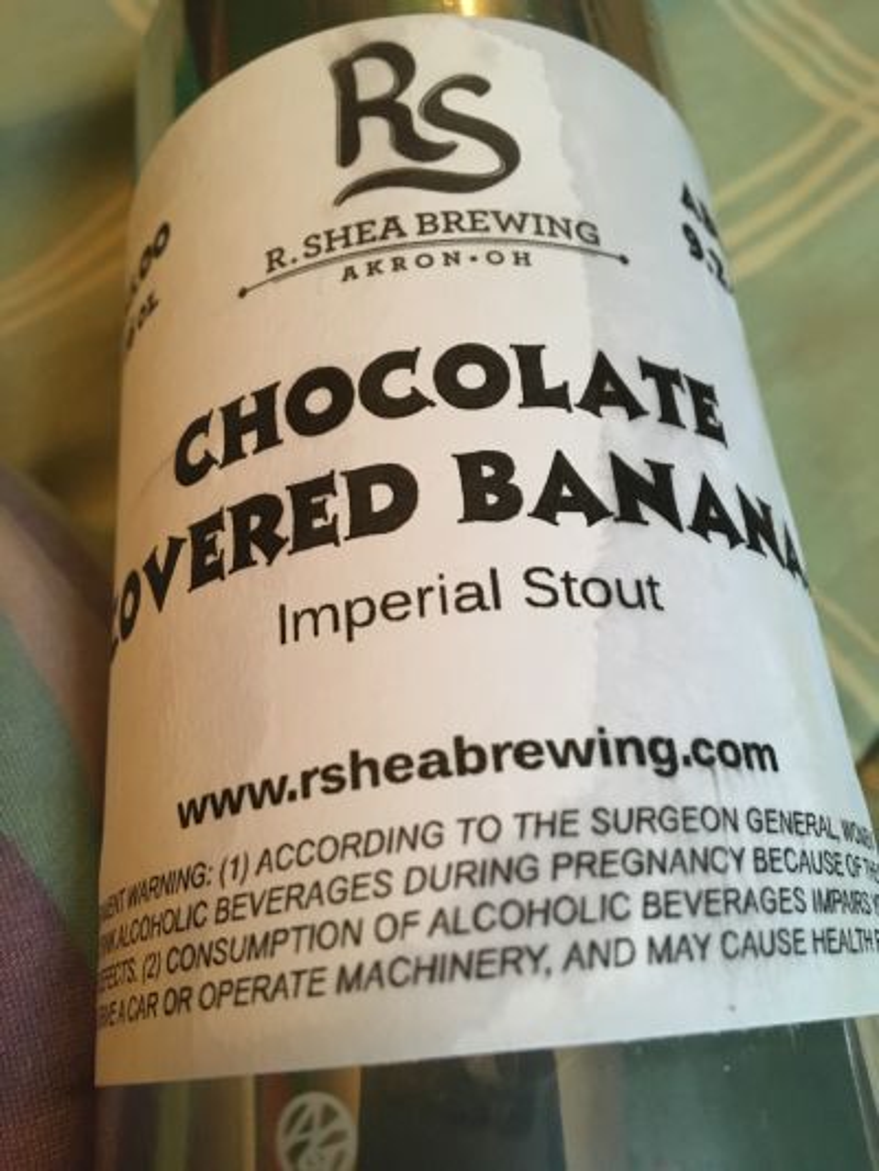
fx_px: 981
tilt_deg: -64.3
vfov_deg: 61.6
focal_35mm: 29
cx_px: 440
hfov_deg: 48.2
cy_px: 586
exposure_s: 1/15
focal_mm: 4.15
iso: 320
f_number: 2.2
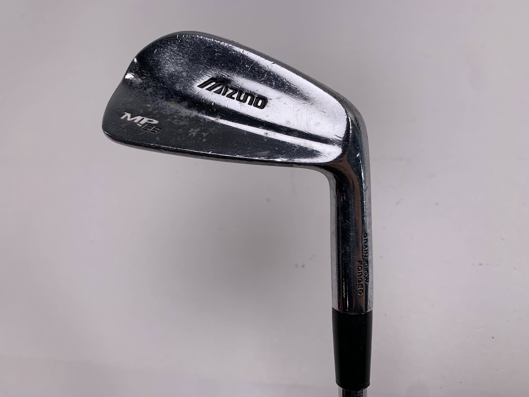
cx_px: 264
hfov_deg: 67.3
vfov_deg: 53.1
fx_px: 397
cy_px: 198
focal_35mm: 26
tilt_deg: -60.3
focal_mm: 4.25
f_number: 1.8
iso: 25
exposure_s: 1/386
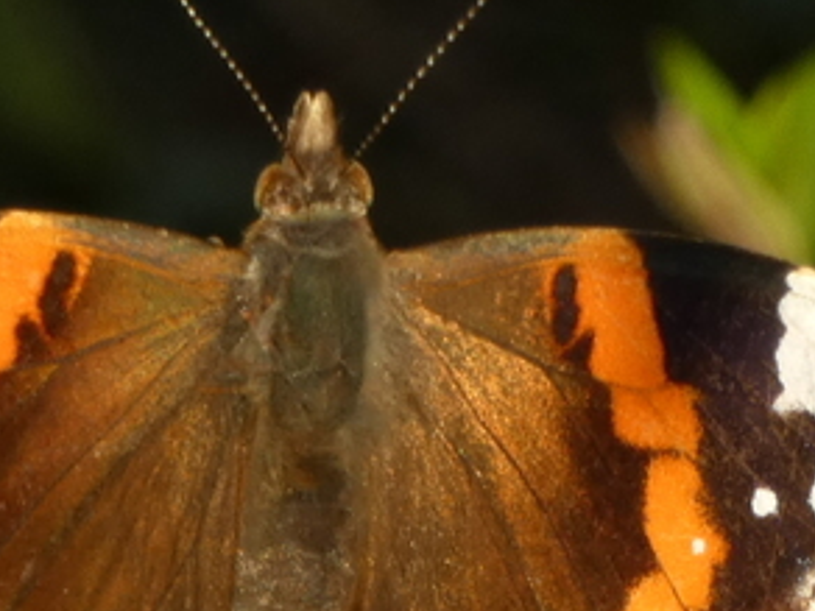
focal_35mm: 1088
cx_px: 297
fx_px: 25616
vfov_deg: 1.4
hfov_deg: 1.8
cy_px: 647
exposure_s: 1/125
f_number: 5.6
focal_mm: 66.7
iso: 125
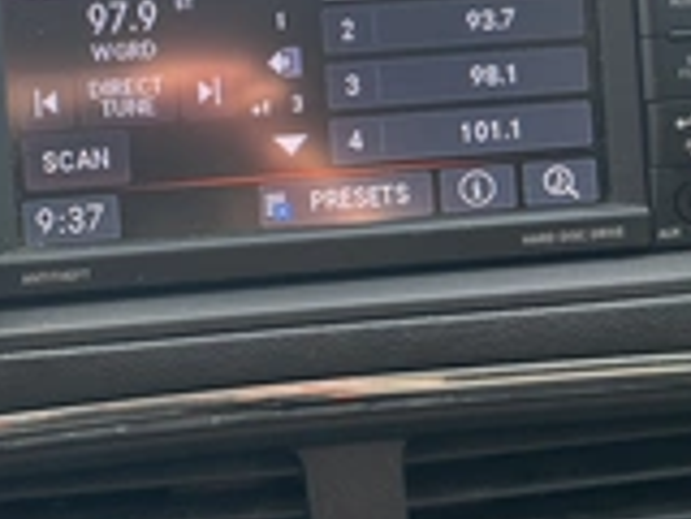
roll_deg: +2.6
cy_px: 212
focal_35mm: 65
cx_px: 130
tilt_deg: -22.7
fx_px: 1298
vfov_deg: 22.6
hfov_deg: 29.1
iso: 50
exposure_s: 1/122
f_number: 1.6
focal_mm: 5.1
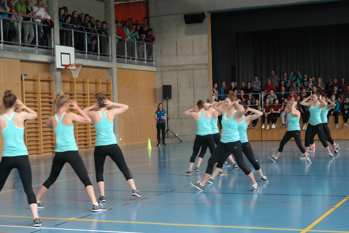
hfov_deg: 28.4
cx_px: 154
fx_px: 688
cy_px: 158
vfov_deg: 19.1
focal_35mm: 71
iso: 200
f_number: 4
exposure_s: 1/100
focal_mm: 27
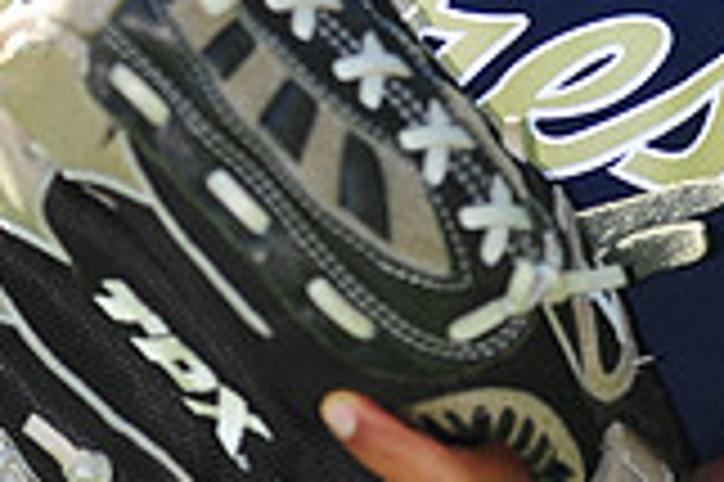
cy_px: -581
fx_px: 14465
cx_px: 148
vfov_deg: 1.9
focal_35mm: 720
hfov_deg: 2.9
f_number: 4.5
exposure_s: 1/500
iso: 200
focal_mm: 200
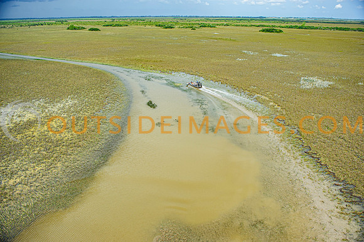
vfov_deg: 53.1
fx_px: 243
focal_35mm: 24
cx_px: 182
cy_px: 121
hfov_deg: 73.8
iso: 250
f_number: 4
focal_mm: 24
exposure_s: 1/1600
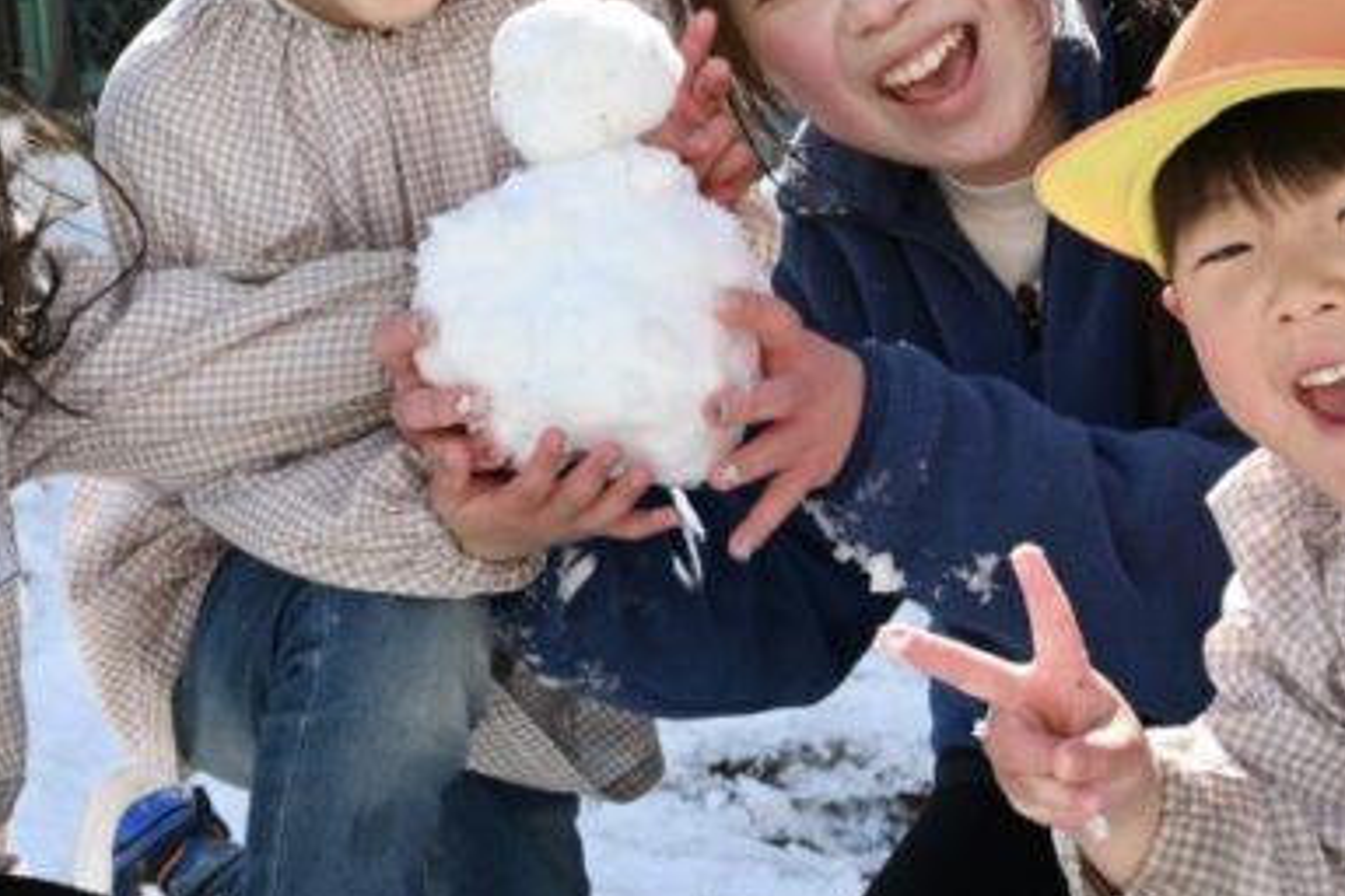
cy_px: 152
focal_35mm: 96
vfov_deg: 14.2
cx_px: 382
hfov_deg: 21.1
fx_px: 3586
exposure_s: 1/250
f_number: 5.6
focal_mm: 24
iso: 200
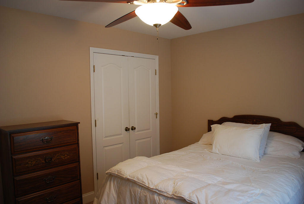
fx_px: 228
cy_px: 102
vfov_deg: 48.1
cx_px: 152
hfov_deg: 67.3
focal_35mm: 27
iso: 360
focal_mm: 18
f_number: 3.5
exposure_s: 1/30
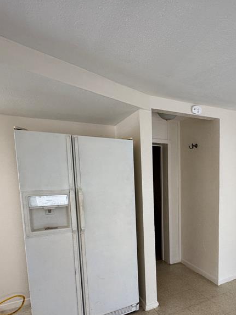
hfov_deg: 51.9
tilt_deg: -7.6
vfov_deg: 67.8
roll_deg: +1.8
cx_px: 184
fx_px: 227
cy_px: 205
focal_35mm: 25
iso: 200
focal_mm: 2.22
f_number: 2.2
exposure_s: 1/99
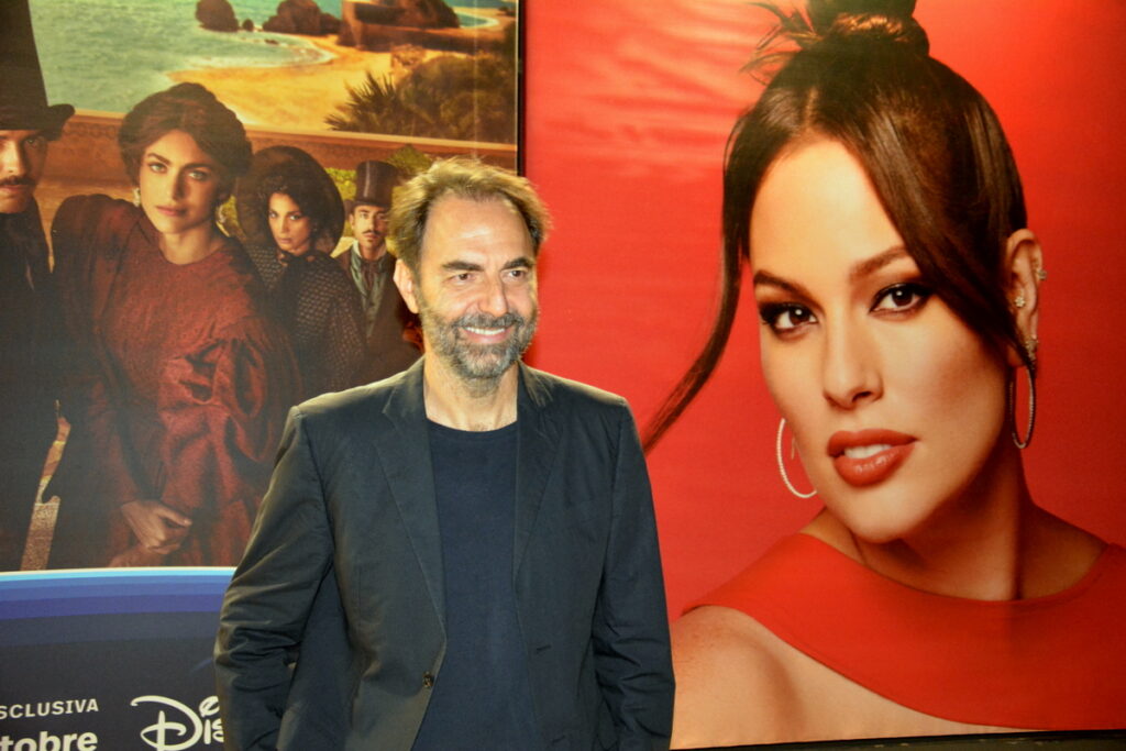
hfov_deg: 46.4
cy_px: 376
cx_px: 563
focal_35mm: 42
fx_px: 1314
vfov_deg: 31.9
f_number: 4
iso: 3200
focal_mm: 28
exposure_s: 1/60
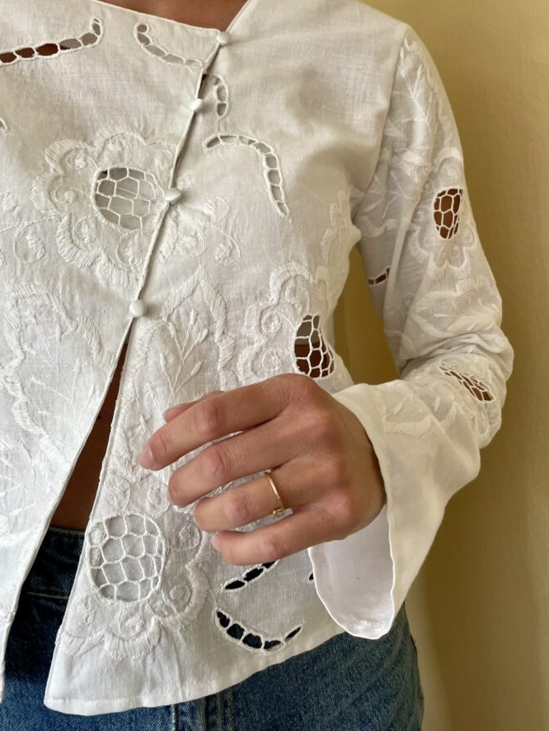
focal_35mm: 30
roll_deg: +4.6
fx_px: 634
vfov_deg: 59.7
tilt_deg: -1.8
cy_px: 313
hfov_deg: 46.8
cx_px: 293
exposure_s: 1/121
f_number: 1.6
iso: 80
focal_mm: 4.2
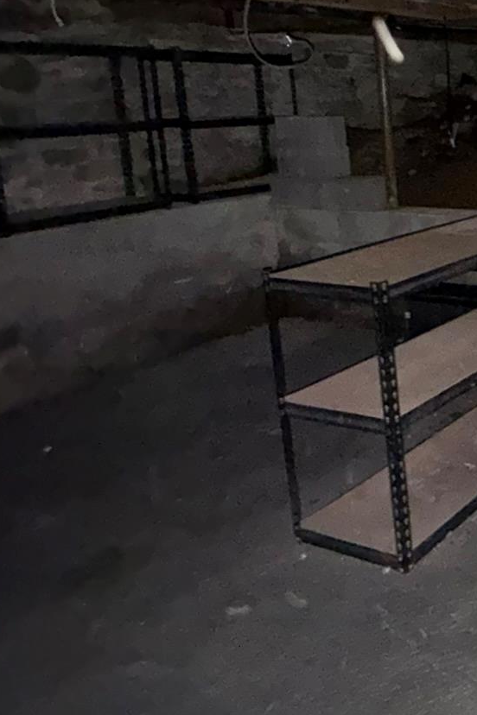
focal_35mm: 36
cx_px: 721
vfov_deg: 51.2
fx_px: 715
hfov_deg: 26.4
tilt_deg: -8.0
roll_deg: +0.8
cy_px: 191
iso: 1600
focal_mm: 2.22
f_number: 2.2
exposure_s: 1/16
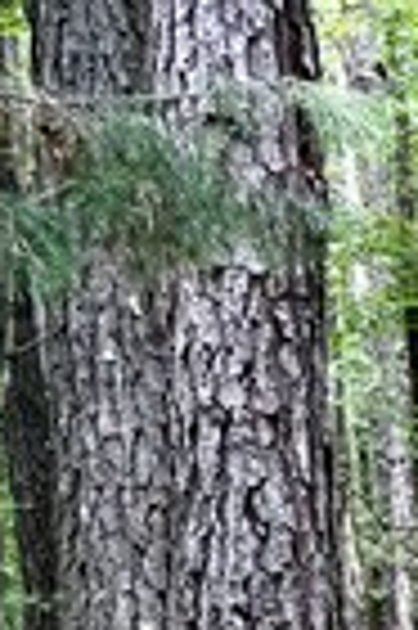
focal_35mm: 124
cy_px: 855
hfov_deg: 8.7
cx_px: 1326
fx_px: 2165
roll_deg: +1.2
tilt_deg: -8.7
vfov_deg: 15.6
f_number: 1.6
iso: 32
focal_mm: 5.1
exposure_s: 1/134
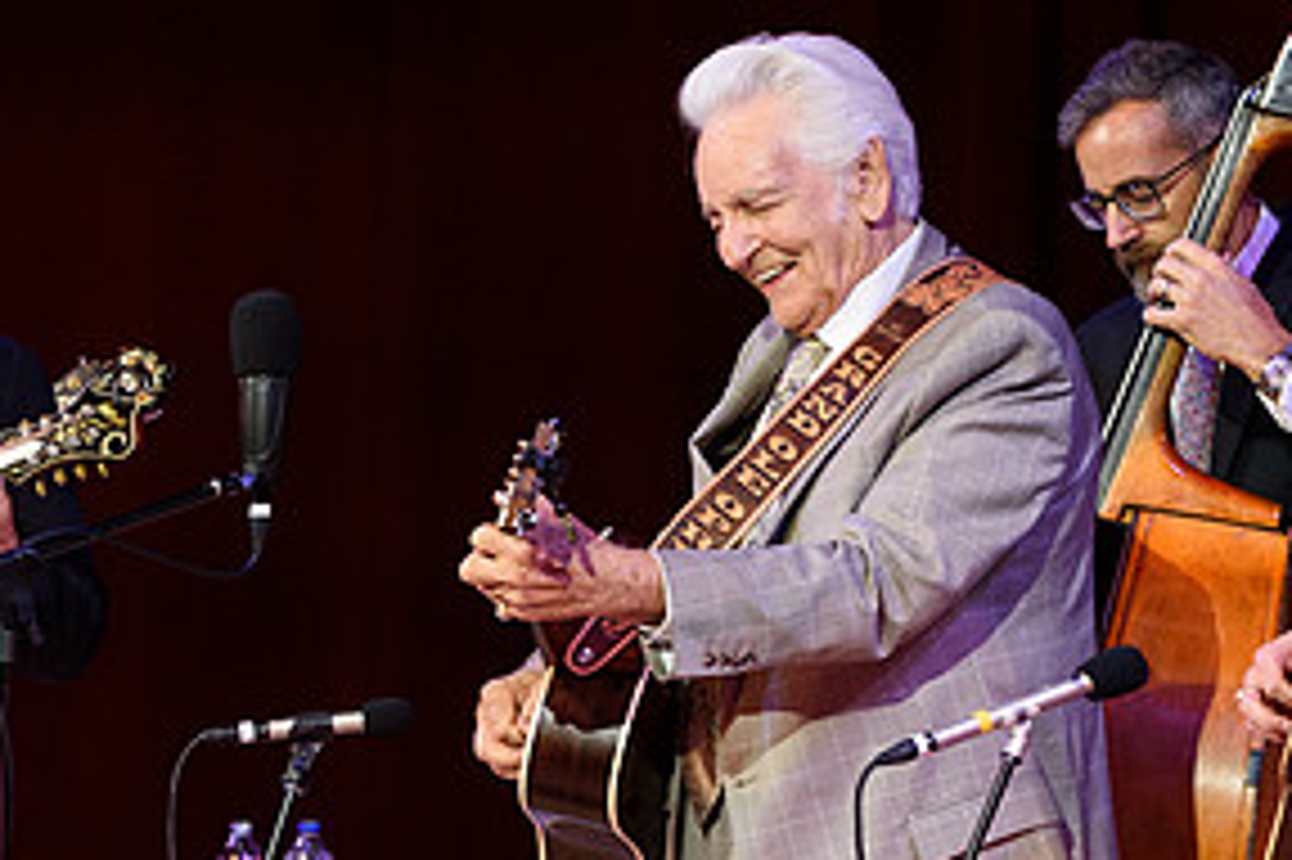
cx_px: 714
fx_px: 14132
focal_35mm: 394
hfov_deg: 5.2
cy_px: 400
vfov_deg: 3.5
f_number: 5
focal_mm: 175
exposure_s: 1/320
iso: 2500
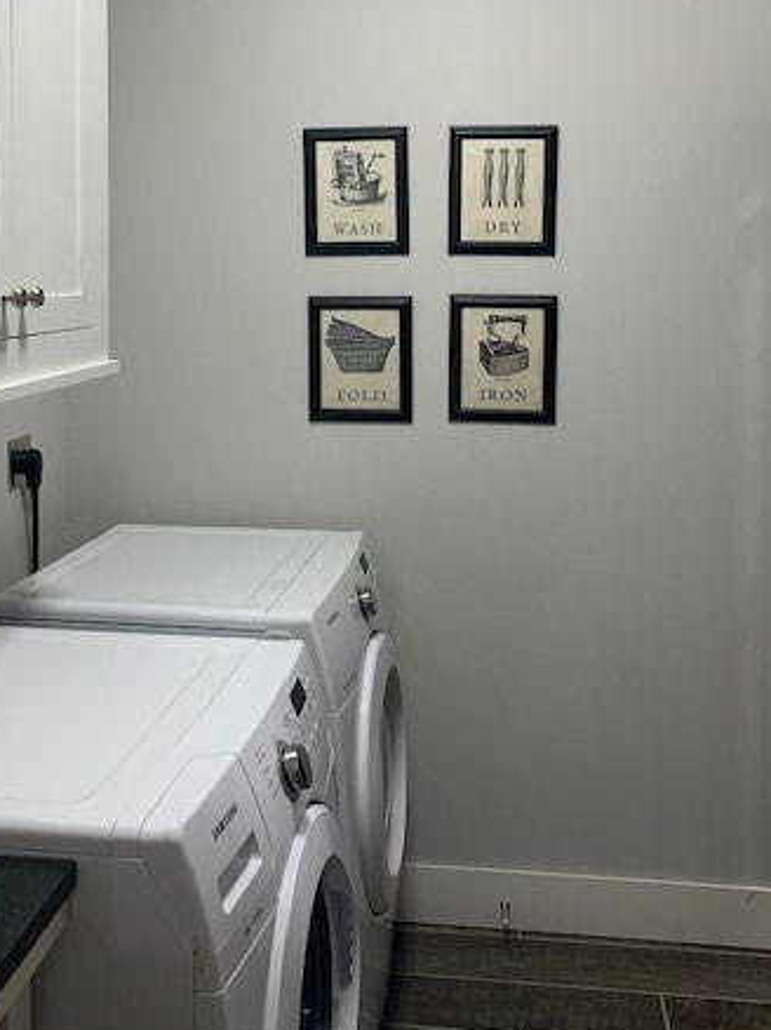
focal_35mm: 38
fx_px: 1130
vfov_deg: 47.8
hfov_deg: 37.7
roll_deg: -0.5
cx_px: 381
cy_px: 310
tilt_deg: -1.7
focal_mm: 4.25
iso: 100
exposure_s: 1/60
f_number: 1.8
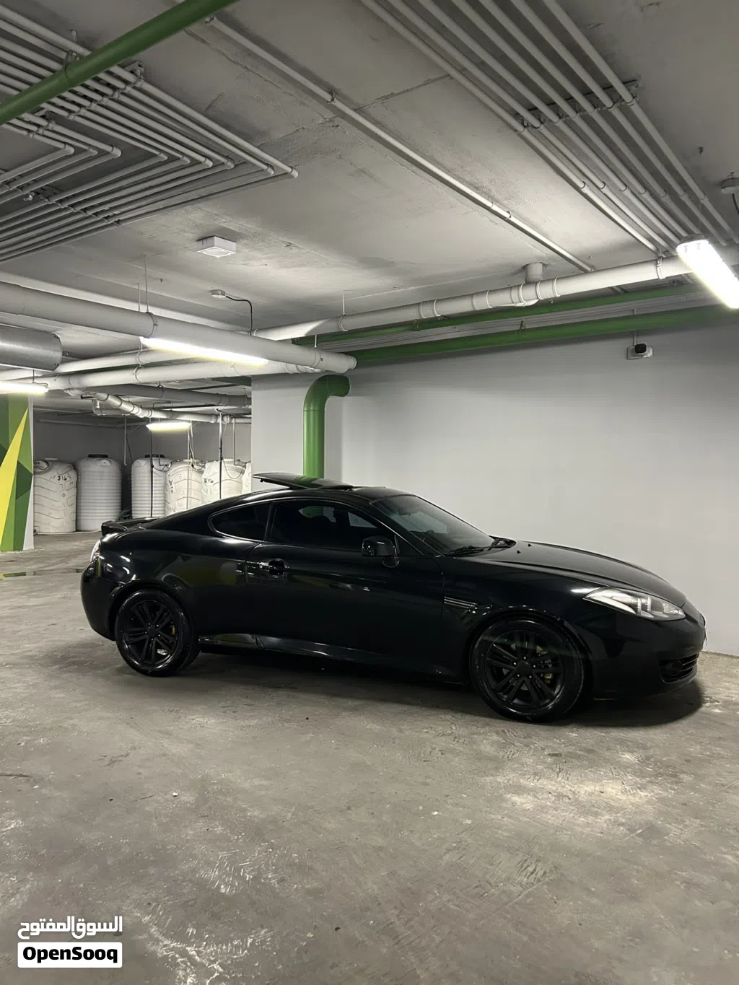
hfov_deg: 53.1
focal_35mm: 26
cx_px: 370
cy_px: 492
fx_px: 740
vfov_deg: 67.3
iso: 500
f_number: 1.5
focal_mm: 5.7
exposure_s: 1/50
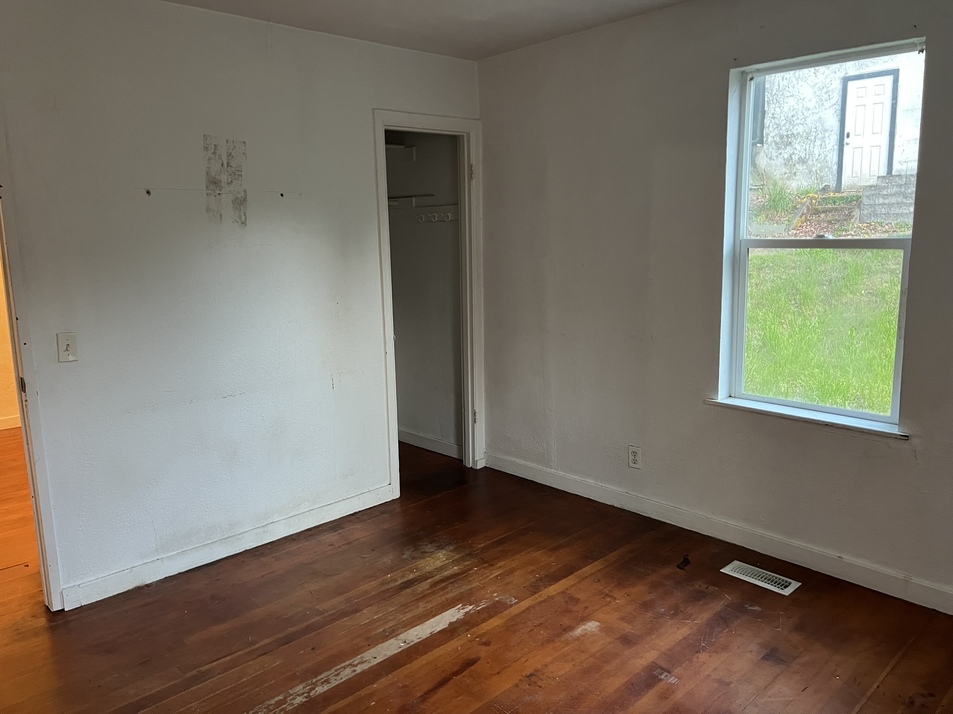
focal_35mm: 26
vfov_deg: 53.1
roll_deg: +1.2
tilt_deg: -9.6
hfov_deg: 67.3
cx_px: 476
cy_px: 357
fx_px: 716
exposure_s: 1/60
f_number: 1.5
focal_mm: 5.7
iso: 320
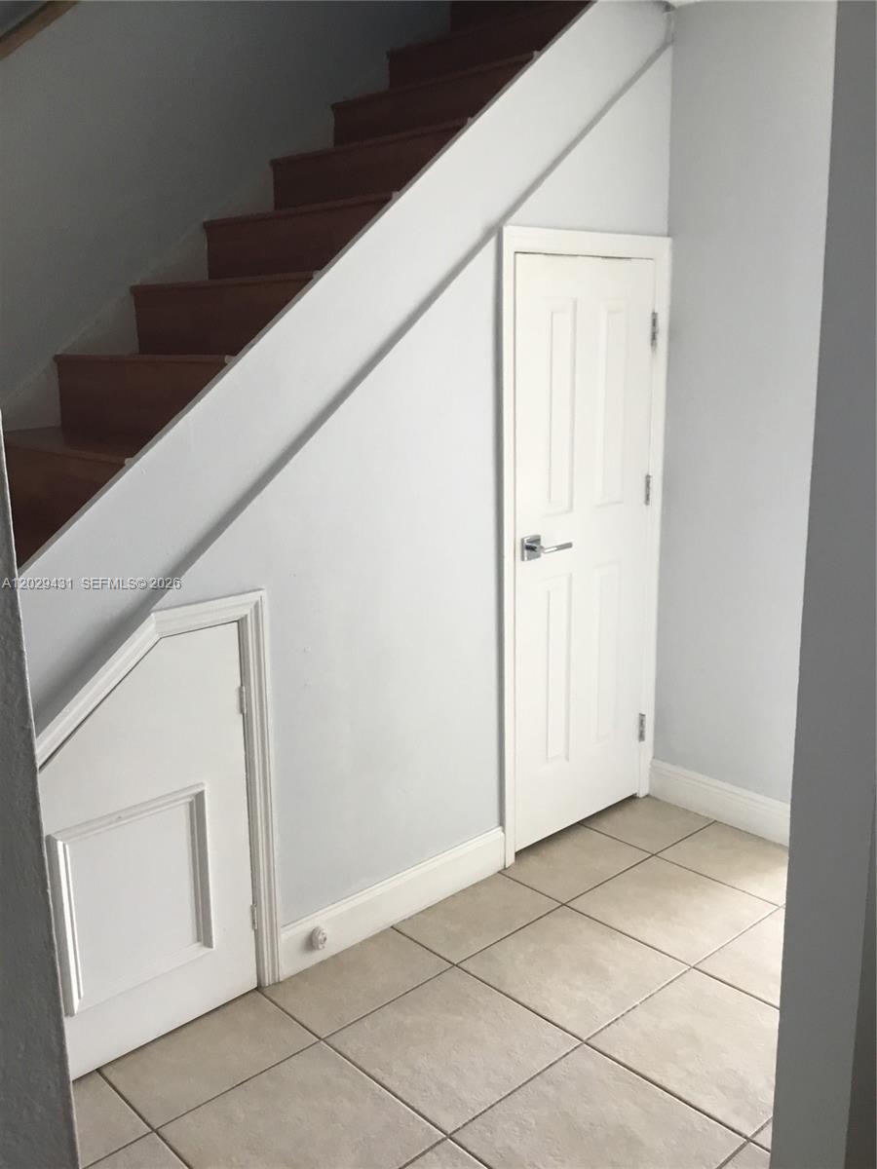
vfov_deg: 58.4
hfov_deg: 45.4
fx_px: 1047
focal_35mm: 31
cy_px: 584
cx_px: 438
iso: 32
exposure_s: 1/30
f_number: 2.4
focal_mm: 3.3
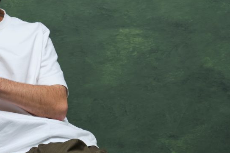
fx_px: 613
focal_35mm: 96
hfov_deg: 20.8
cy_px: 83
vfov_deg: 14.2
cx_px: 20
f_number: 7.1
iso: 250
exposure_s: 1/200
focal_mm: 28.3
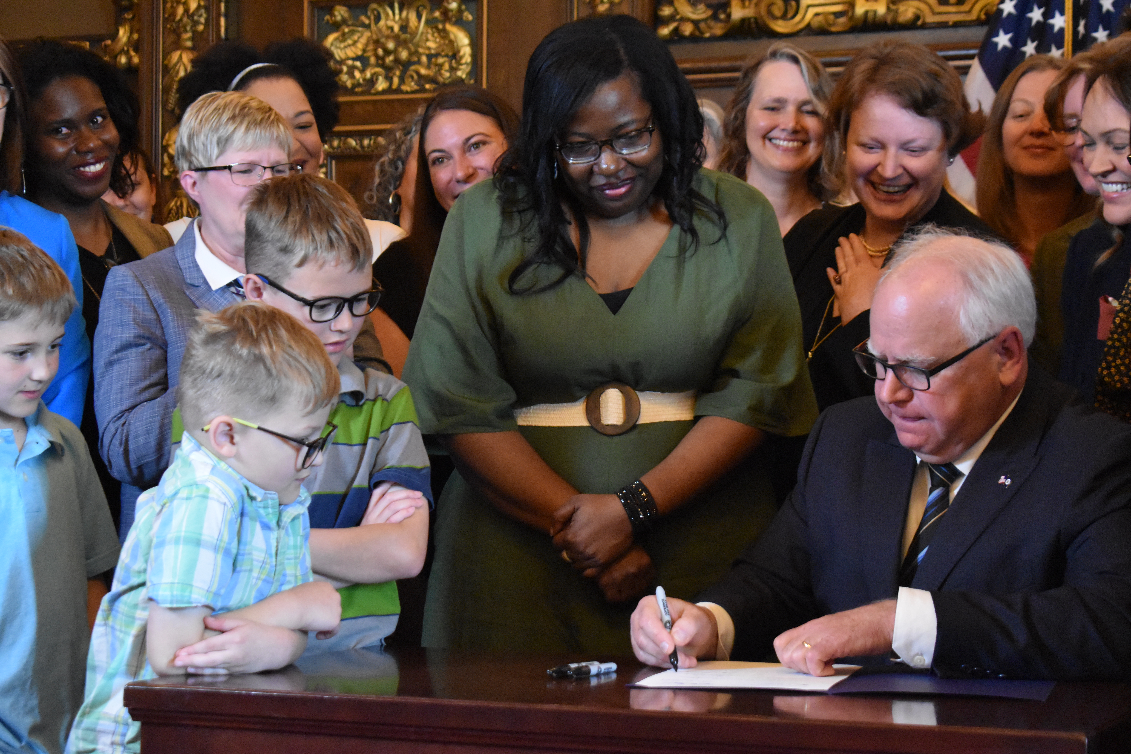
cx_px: 566
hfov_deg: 24.6
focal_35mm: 82
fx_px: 2592
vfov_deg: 16.6
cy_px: 377
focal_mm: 55
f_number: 5.6
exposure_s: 1/60
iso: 6400
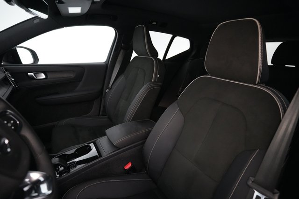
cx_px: 150
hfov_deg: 93.3
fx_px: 141
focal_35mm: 17
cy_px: 100
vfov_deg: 70.4
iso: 12800
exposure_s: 1/320
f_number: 2.8
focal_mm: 17
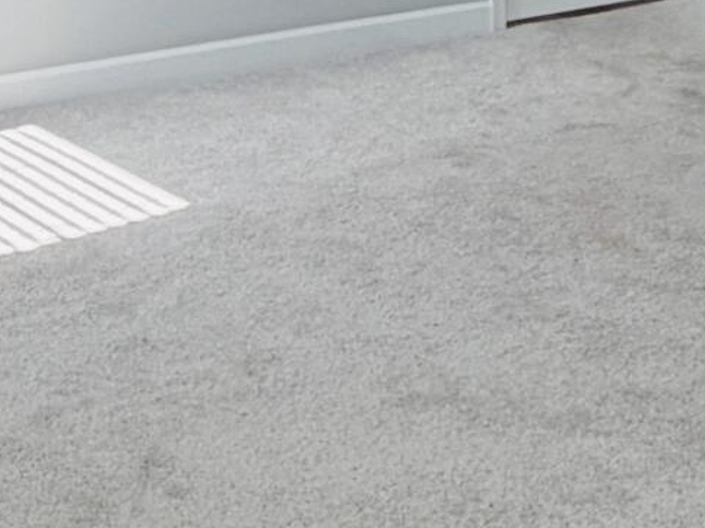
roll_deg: -1.0
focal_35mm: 87
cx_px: 825
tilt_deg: +0.5
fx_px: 1771
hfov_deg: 21.1
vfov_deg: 15.1
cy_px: -364
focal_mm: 2.22
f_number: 2.2
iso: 50
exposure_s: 1/120
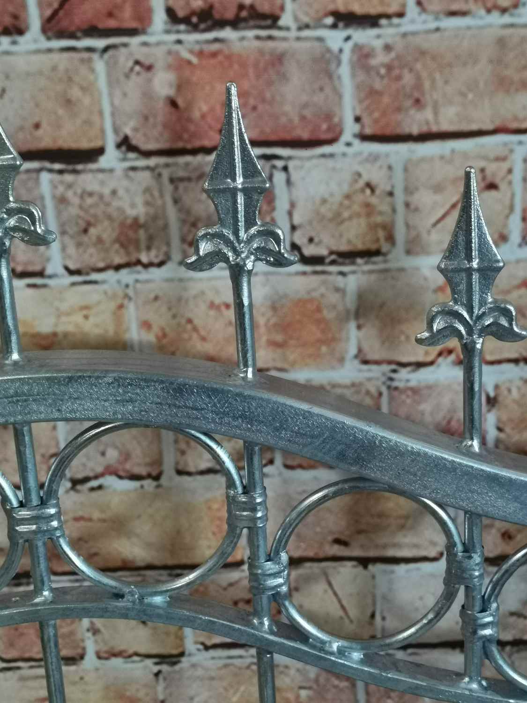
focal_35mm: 66
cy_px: 352
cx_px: 264
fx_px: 1340
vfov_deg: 29.4
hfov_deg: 22.3
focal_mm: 5.56
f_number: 1.6
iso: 250
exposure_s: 1/50
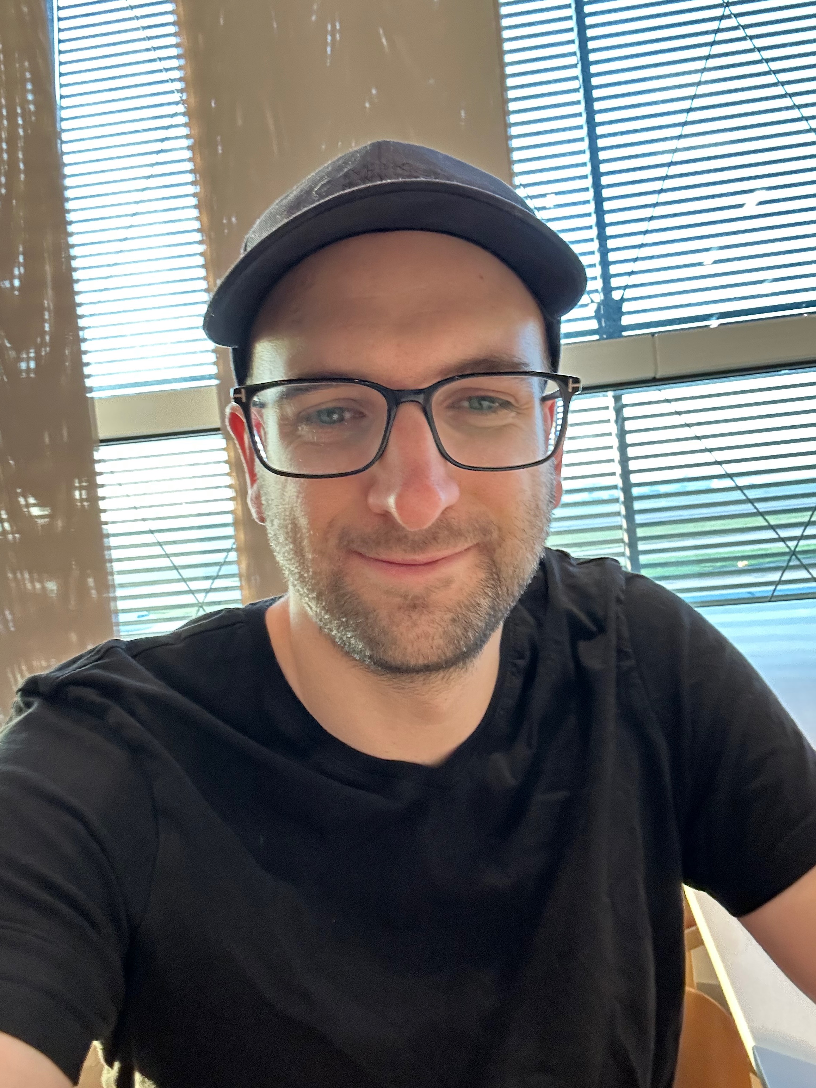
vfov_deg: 60.0
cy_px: 544
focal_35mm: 30
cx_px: 408
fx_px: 943
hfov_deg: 46.8
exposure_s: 1/51
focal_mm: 2.69
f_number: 1.9
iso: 160
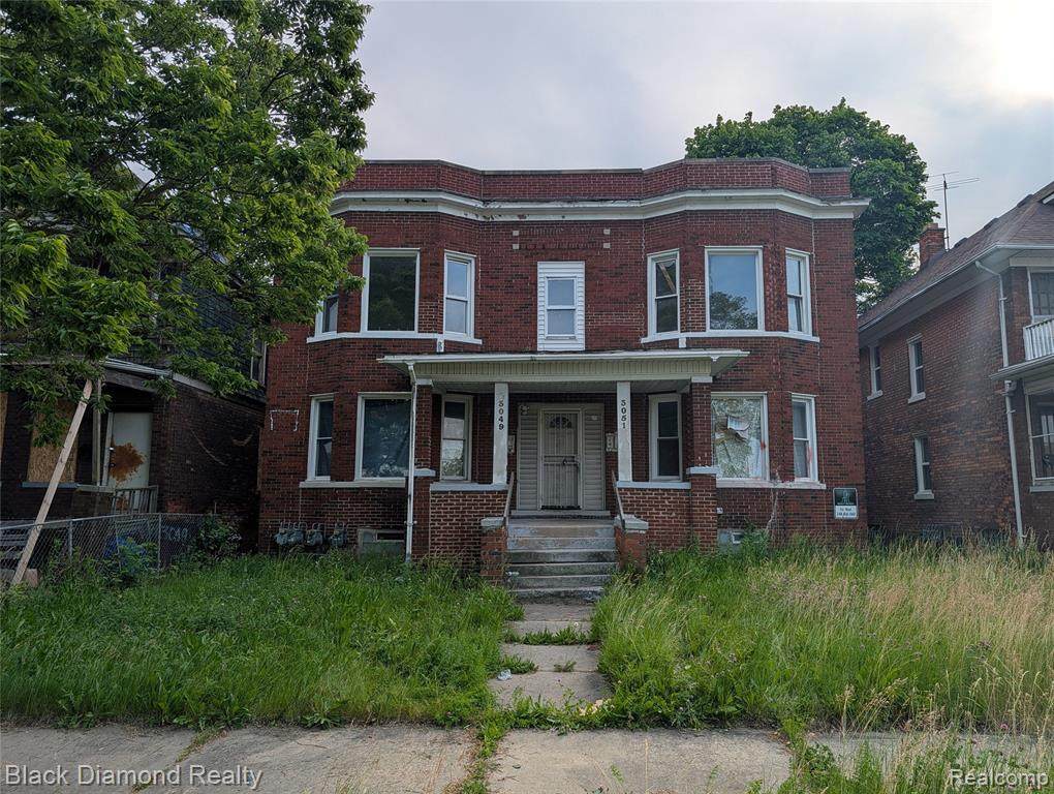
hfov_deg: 71.5
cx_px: 527
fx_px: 732
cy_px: 397
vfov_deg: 56.9
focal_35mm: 24
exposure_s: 1/907
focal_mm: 6.9
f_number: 1.68
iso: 18
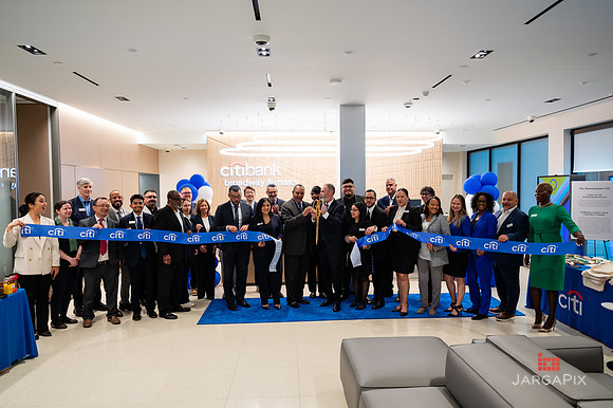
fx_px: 413
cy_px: 204
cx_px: 306
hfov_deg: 73.2
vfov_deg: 52.6
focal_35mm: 24
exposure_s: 1/160
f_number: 4
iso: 400
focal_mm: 24
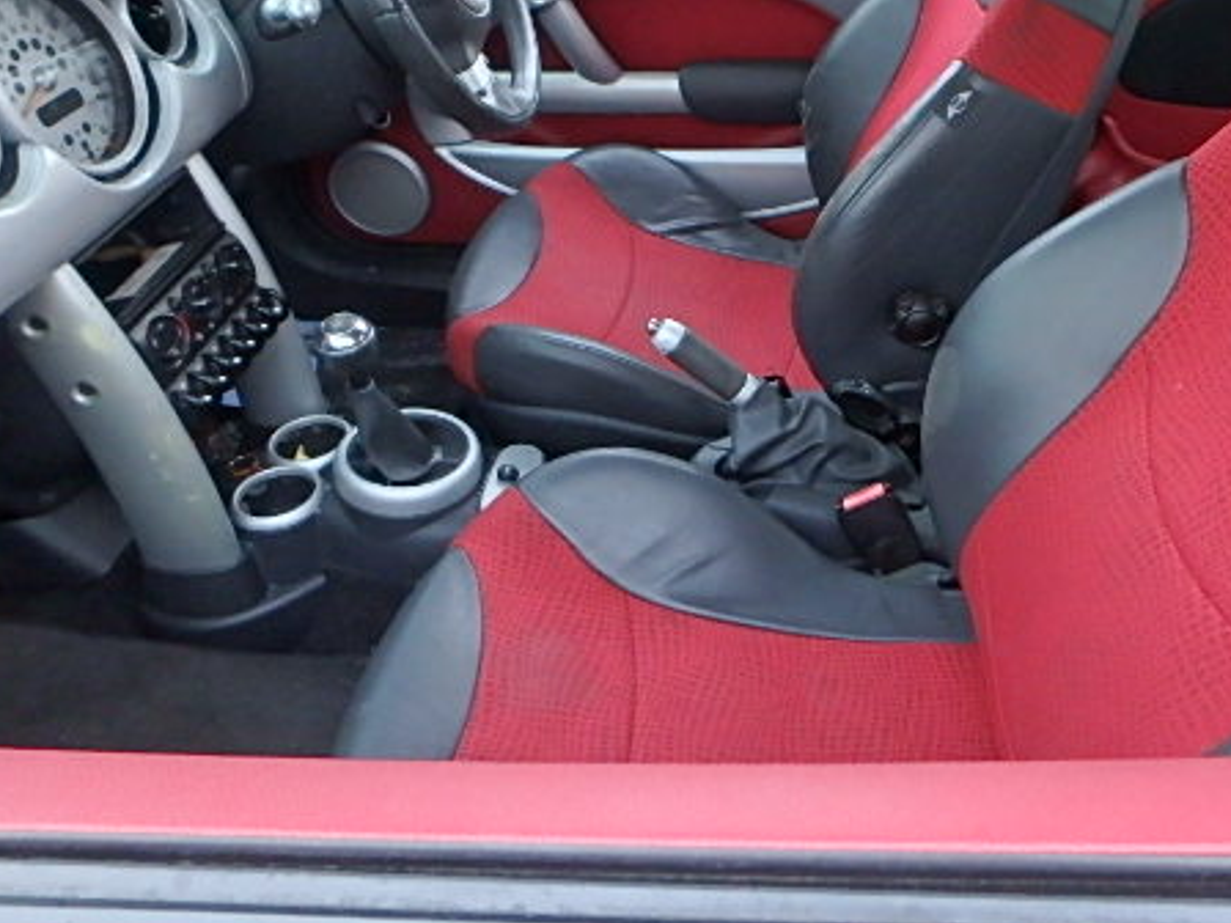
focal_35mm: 30
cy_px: 327
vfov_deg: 46.2
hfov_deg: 58.8
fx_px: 1067
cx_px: 805
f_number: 3.5
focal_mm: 3.7
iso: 640
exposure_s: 1/30
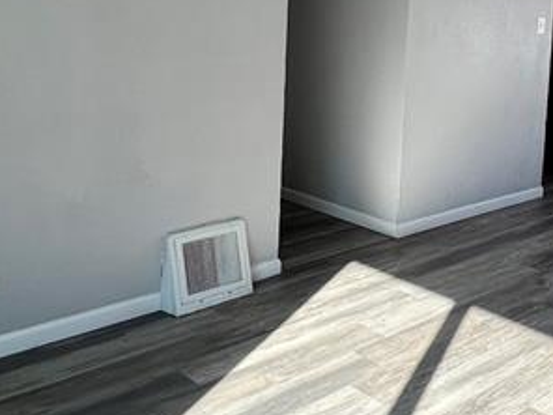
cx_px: 460
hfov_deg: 40.0
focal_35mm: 45
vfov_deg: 31.1
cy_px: 67
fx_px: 719
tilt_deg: -6.2
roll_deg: -4.1
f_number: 1.8
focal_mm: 1.57
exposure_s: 1/120
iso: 40
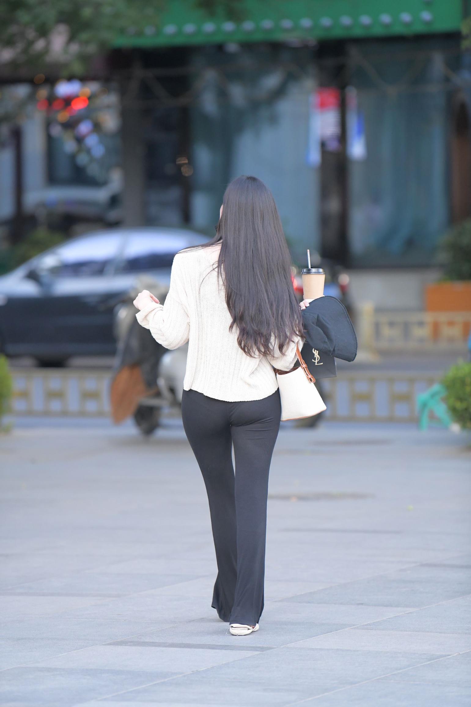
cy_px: 354
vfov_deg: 10.3
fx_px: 3924
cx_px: 236
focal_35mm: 200
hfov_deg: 6.9
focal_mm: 200
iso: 3200
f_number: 3.5
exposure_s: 1/1000
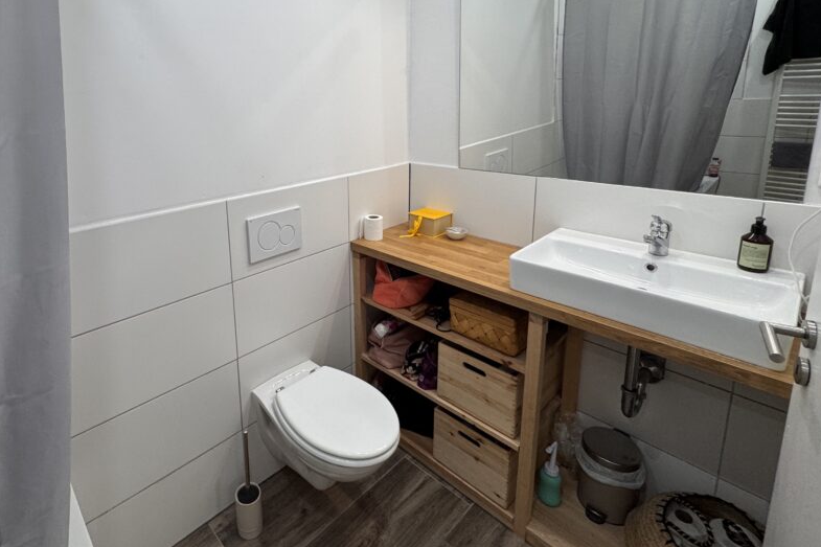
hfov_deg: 84.9
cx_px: 299
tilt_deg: -10.4
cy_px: 181
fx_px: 433
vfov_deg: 62.9
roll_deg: +2.1
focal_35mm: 19
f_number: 2.2
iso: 125
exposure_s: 1/100
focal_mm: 2.22
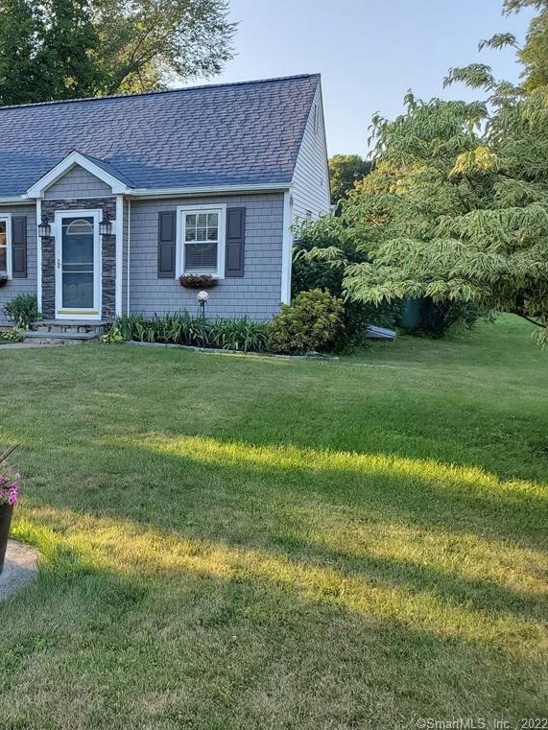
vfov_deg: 52.6
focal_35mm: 35
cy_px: 365
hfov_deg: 38.2
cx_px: 63
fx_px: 739
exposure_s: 1/183
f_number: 2.4
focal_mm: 4.3
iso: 50
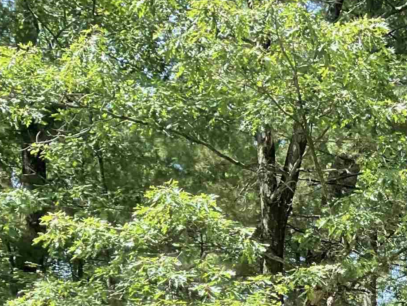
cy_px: 505
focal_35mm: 97
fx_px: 1141
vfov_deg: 14.0
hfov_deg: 17.7
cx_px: 640
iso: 16
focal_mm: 3
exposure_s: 1/161
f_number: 1.8
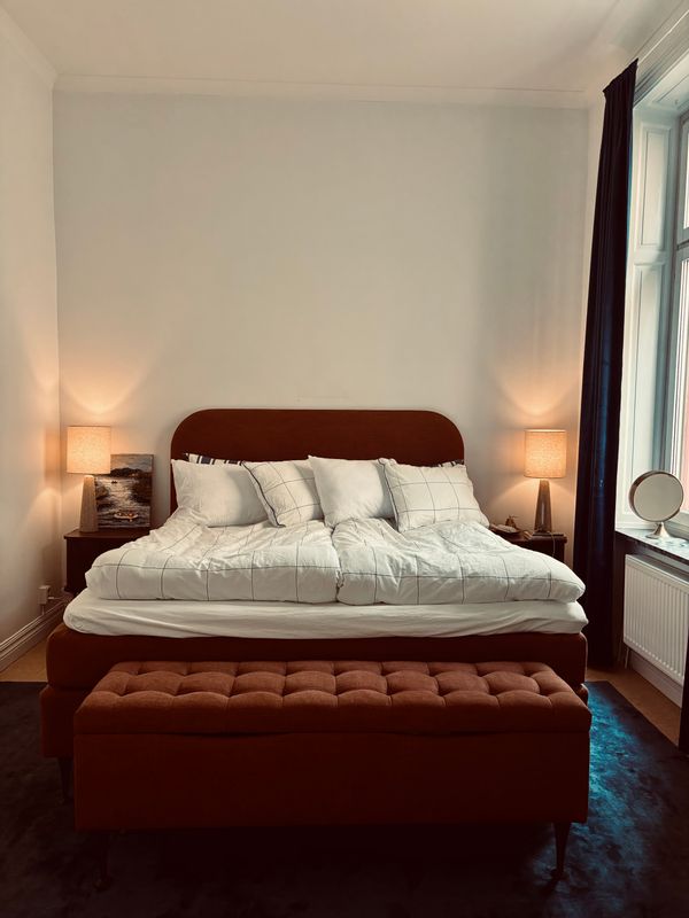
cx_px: 344
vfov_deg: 67.3
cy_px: 459
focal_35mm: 26
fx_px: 690
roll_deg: -0.6
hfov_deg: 53.1
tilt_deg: -4.8
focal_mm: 5.96
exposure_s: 1/60
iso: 160
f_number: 1.6
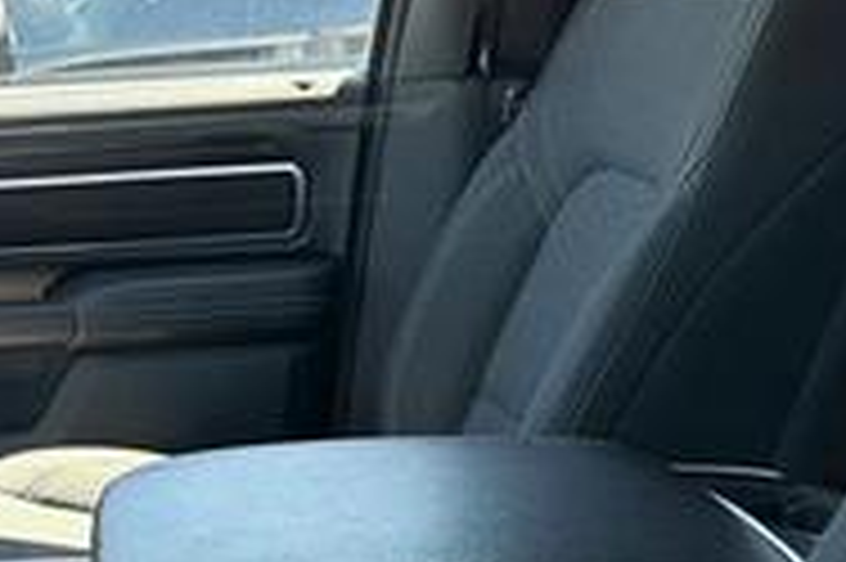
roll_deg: -2.4
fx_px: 1573
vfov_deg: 20.1
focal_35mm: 67
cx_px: 86
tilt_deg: -14.6
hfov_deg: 28.9
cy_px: 432
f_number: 1.78
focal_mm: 6.76
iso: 200
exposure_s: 1/224
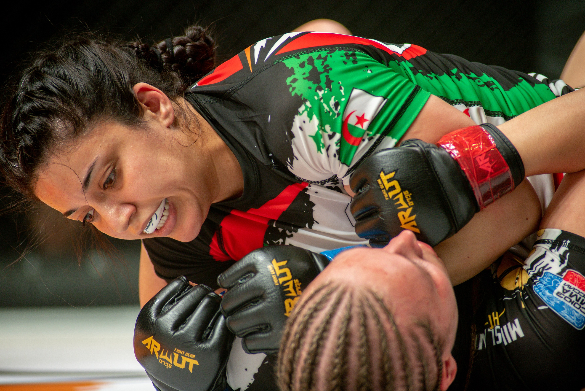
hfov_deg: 10.3
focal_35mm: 200
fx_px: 3251
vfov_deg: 6.9
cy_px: 196
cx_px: 292
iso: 2000
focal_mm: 200
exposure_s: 1/1000
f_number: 4
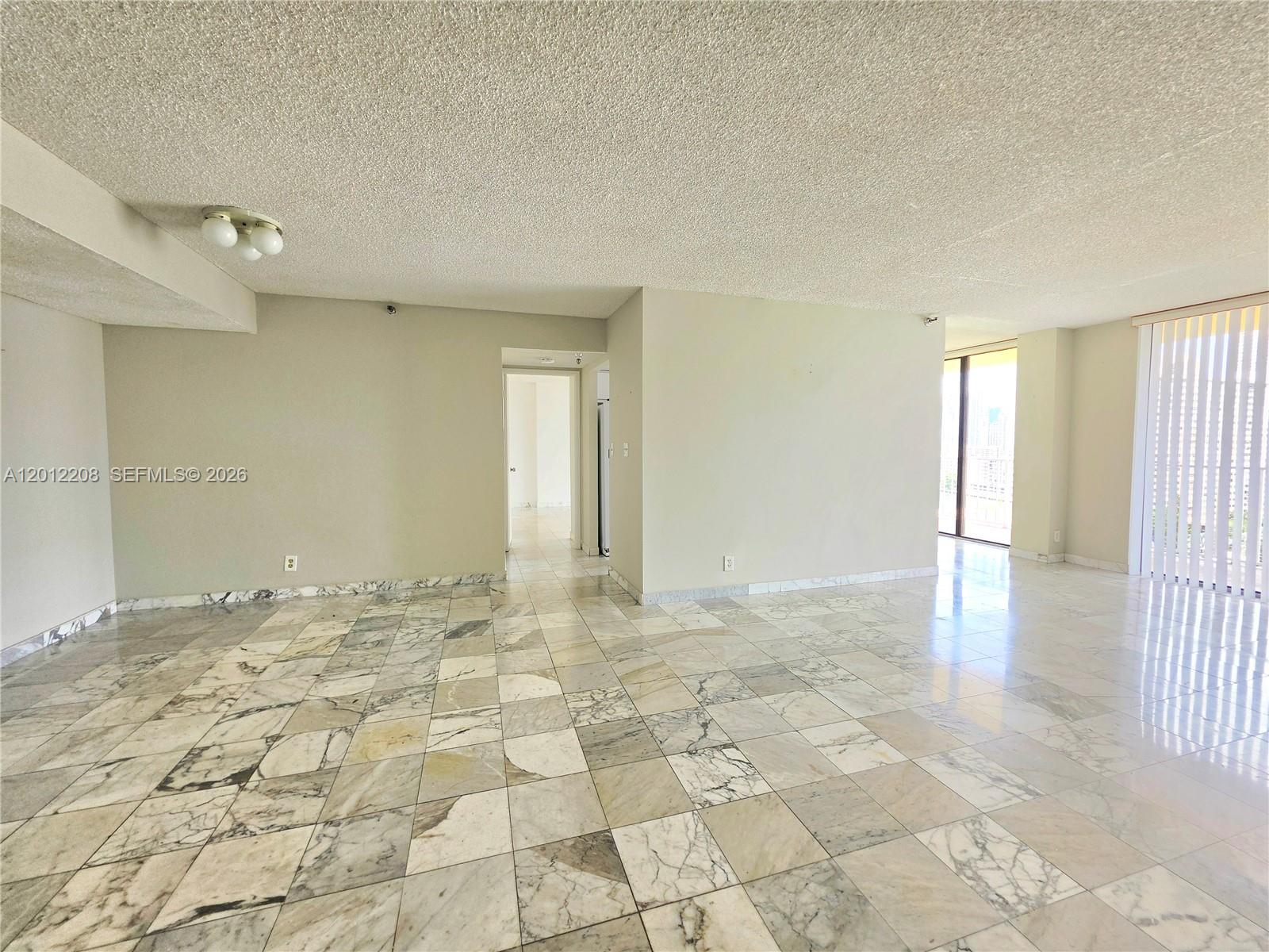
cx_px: 634
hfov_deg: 106.2
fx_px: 477
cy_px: 476
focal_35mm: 13
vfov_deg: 89.9
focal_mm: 2.2
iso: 32
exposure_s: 1/120
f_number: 1.9
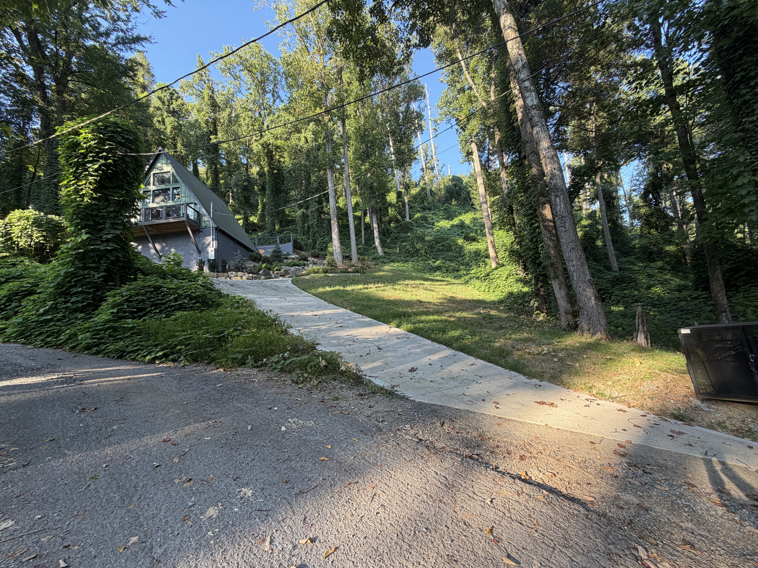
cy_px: 284
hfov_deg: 102.1
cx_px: 379
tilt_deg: +10.8
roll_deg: +7.1
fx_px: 307
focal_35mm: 14
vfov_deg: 85.7
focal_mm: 2.22
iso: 50
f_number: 2.2
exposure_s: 1/121
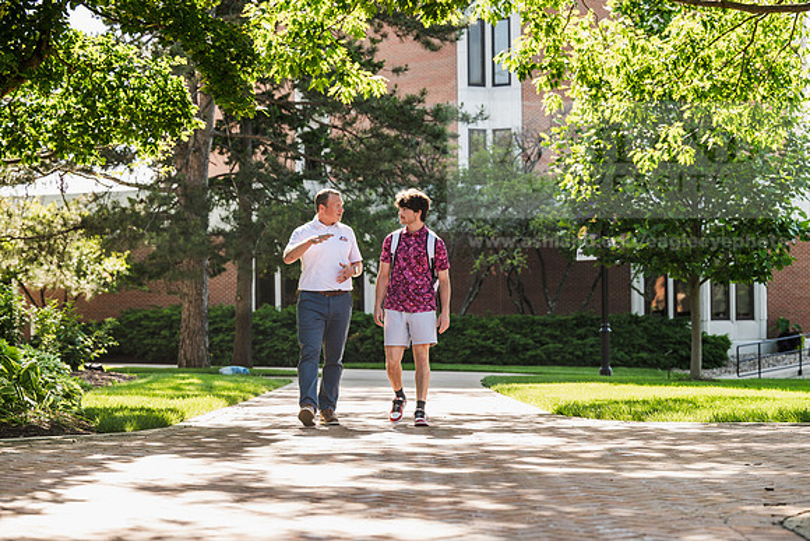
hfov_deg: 25.7
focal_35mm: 79
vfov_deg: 17.3
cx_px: 405
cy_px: 270
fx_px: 1778
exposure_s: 1/250
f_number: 3.5
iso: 125
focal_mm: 79
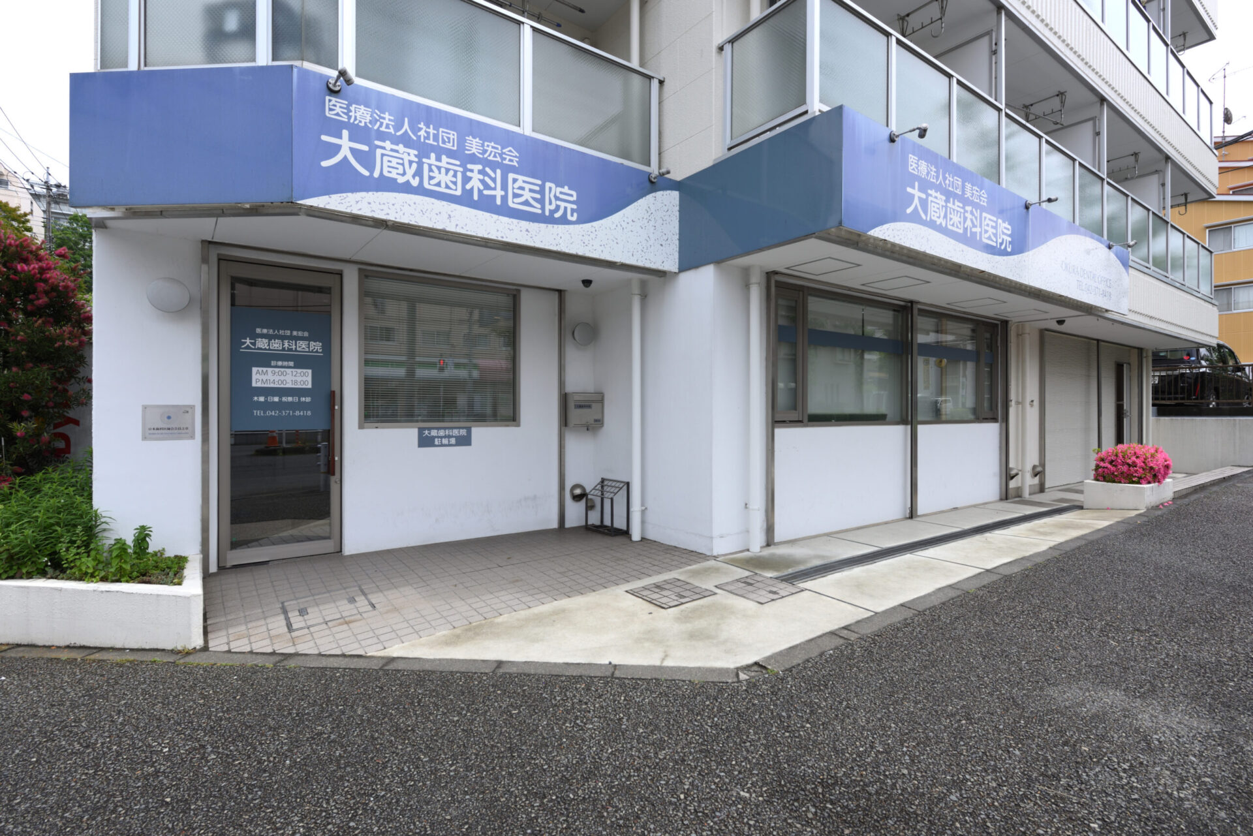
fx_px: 592
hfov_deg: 93.3
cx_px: 626
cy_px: 418
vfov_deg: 70.5
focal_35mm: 17
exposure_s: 1/125
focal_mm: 17
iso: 64
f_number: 11
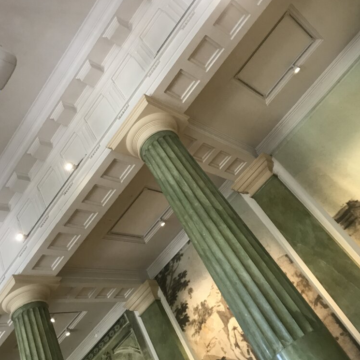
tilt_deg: +38.8
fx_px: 400
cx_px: 177
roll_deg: +33.7
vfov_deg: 48.4
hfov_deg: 48.4
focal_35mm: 34
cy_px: 172
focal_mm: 3.99
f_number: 1.8
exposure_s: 1/17
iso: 50
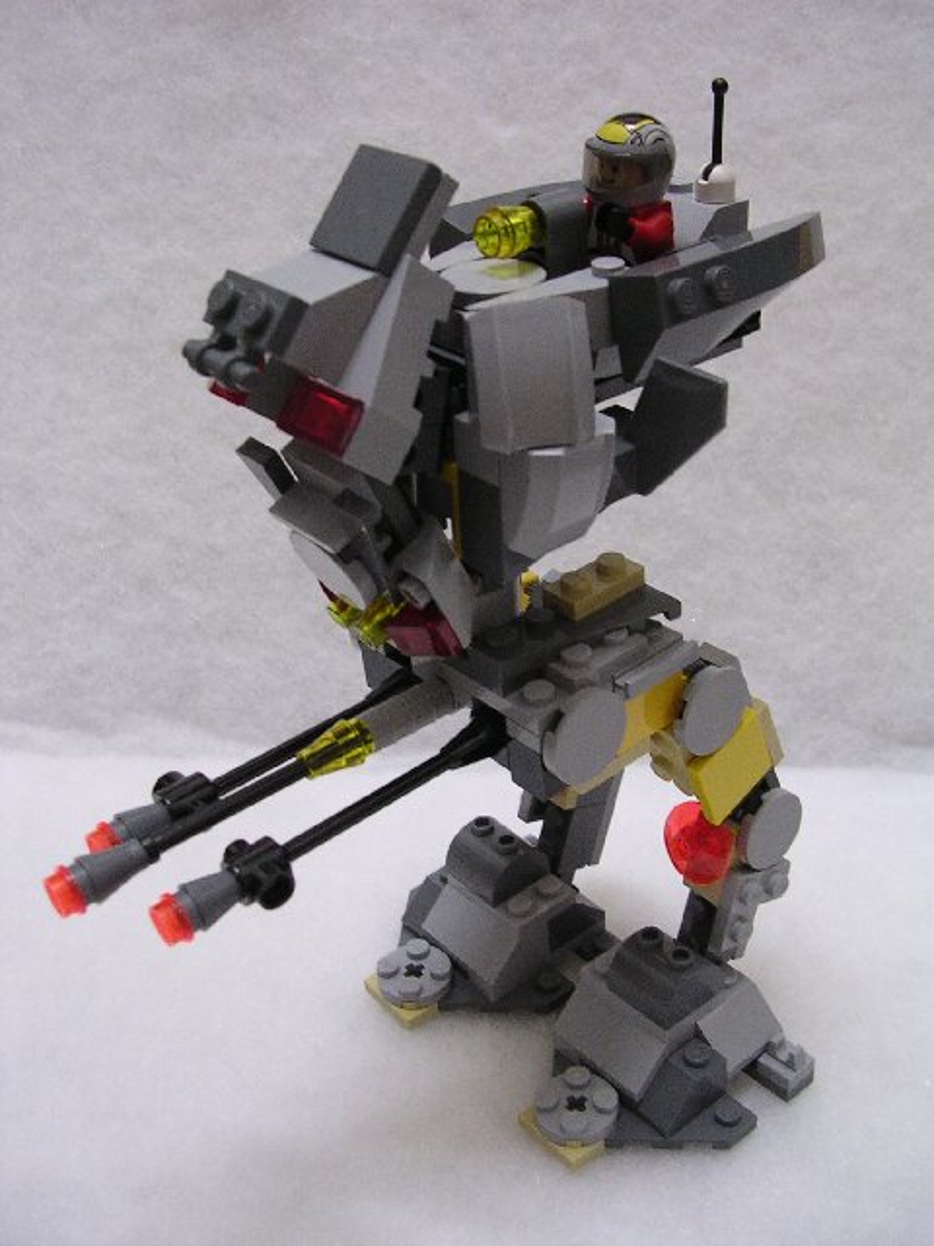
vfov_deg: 49.0
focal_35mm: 38
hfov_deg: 37.7
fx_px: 1367
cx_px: 467
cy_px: 623
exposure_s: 1/3.7
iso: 199
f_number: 2.8
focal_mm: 5.8
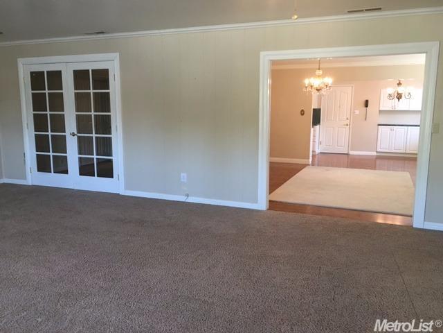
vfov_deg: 48.2
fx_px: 371
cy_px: 166
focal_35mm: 29
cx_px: 222
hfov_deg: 61.7
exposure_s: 1/15
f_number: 2.2
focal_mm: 4.15
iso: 40
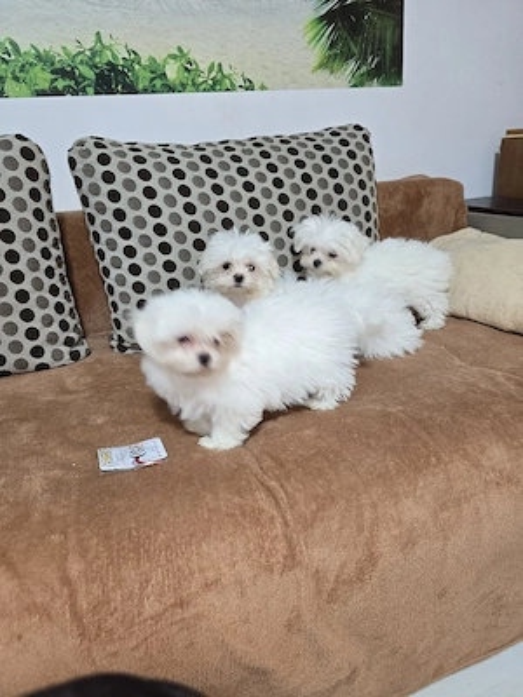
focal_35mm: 23
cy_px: 348
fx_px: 463
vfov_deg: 73.9
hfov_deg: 58.9
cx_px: 262
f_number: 1.7
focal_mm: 6.3
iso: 125
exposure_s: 1/20
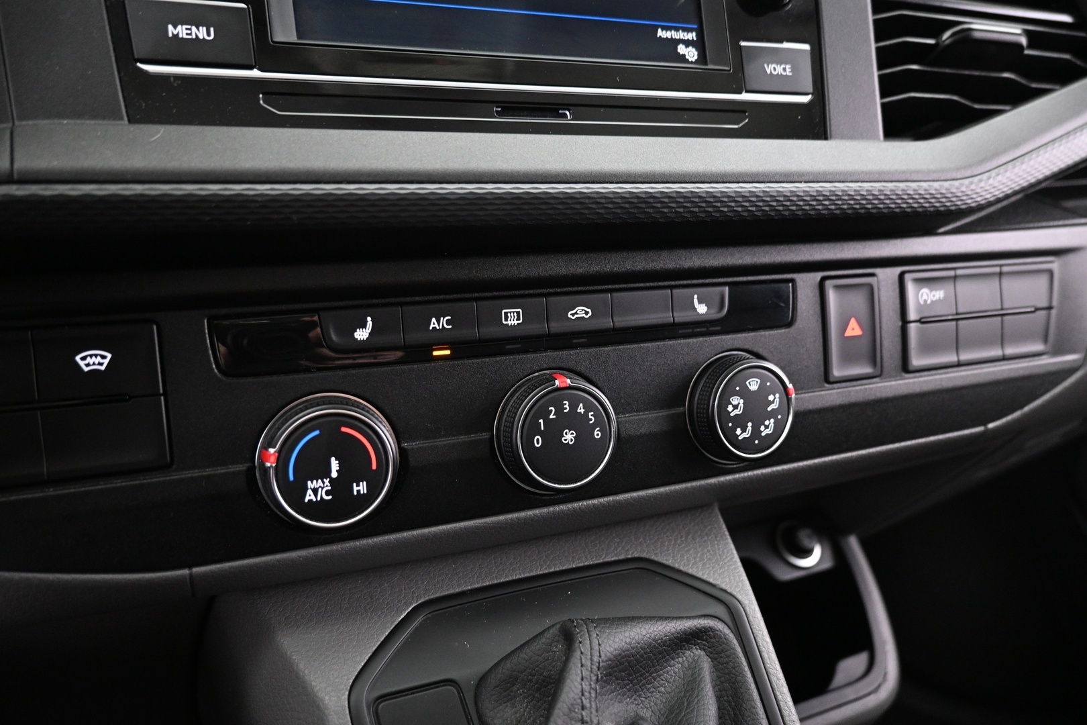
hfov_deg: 73.7
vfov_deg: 53.1
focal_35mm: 24
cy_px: 362
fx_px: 725
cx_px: 544
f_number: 3.5
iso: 1600
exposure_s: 1/8
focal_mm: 16
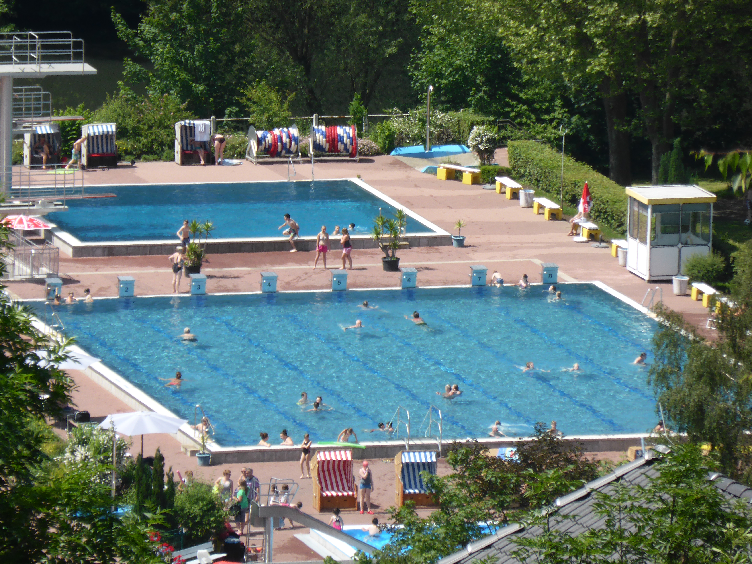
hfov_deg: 3.9
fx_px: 10905
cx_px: 376
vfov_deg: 3.0
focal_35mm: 502
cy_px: 282
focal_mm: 81.7
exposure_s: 1/250
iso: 100
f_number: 6.3
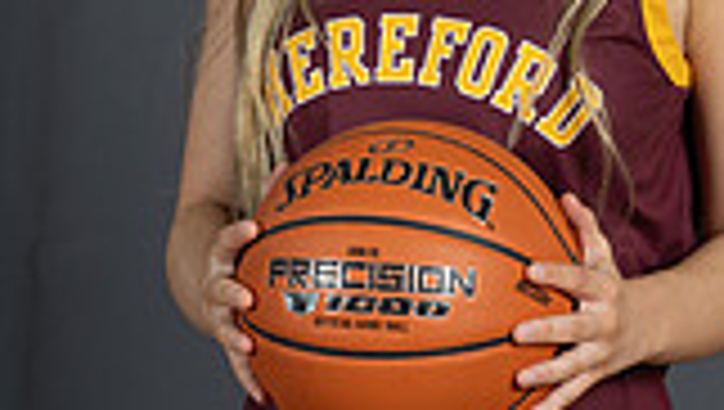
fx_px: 6746
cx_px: 418
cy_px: 212
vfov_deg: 3.5
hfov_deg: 6.1
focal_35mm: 351
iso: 200
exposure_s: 1/200
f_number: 6.3
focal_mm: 120
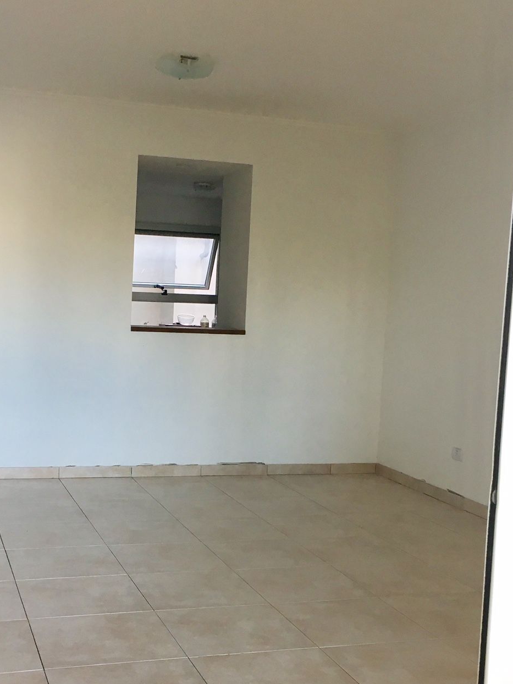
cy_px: 404
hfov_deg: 30.8
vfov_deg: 40.3
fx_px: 929
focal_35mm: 47
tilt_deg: -6.9
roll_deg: -3.0
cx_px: 220
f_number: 2.2
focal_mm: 4.15
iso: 40
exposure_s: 1/33
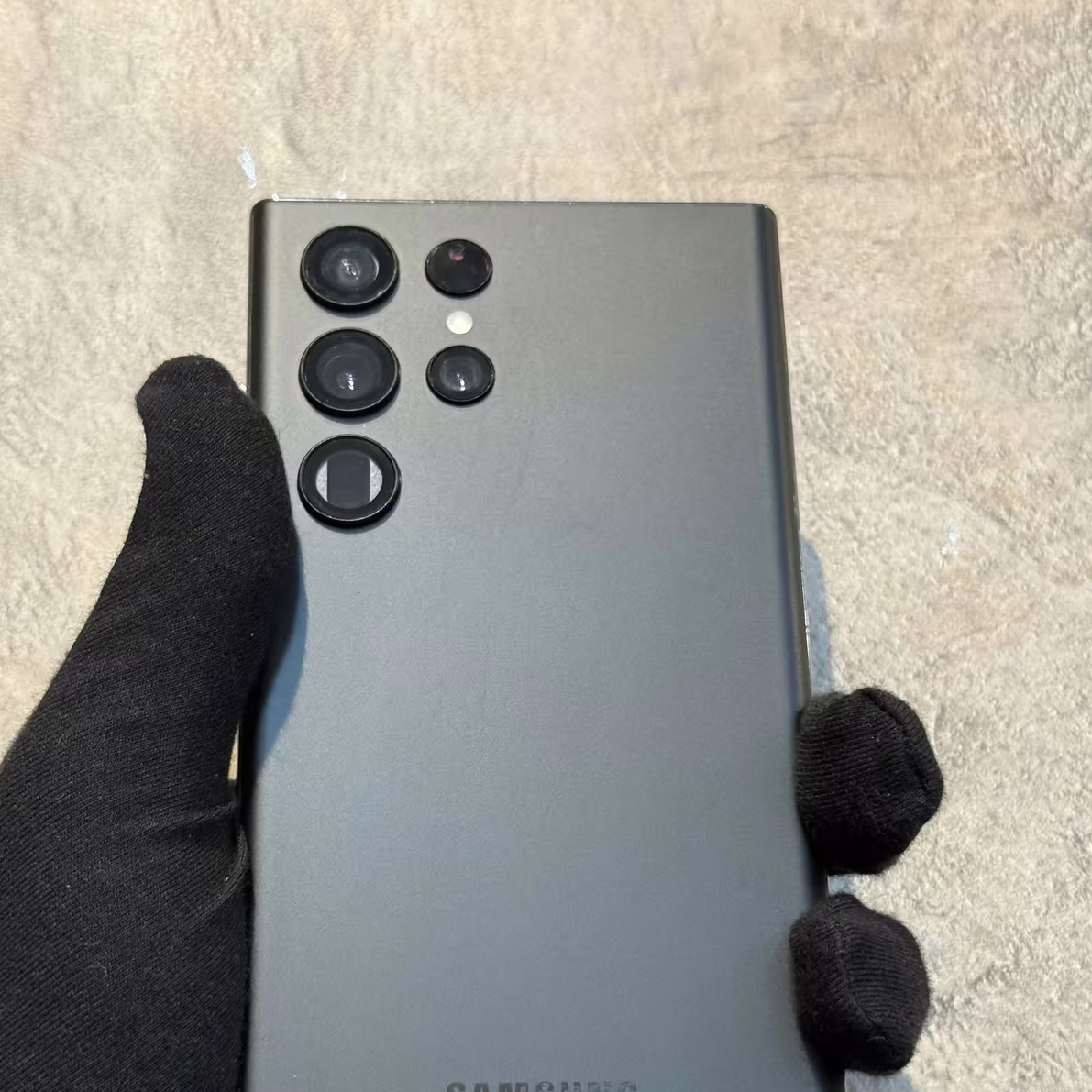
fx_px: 2034
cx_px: 546
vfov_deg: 29.8
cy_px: 728
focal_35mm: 57
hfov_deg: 30.0
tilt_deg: +14.8
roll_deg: -2.8
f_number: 1.78
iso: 125
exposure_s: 1/50
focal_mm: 6.76
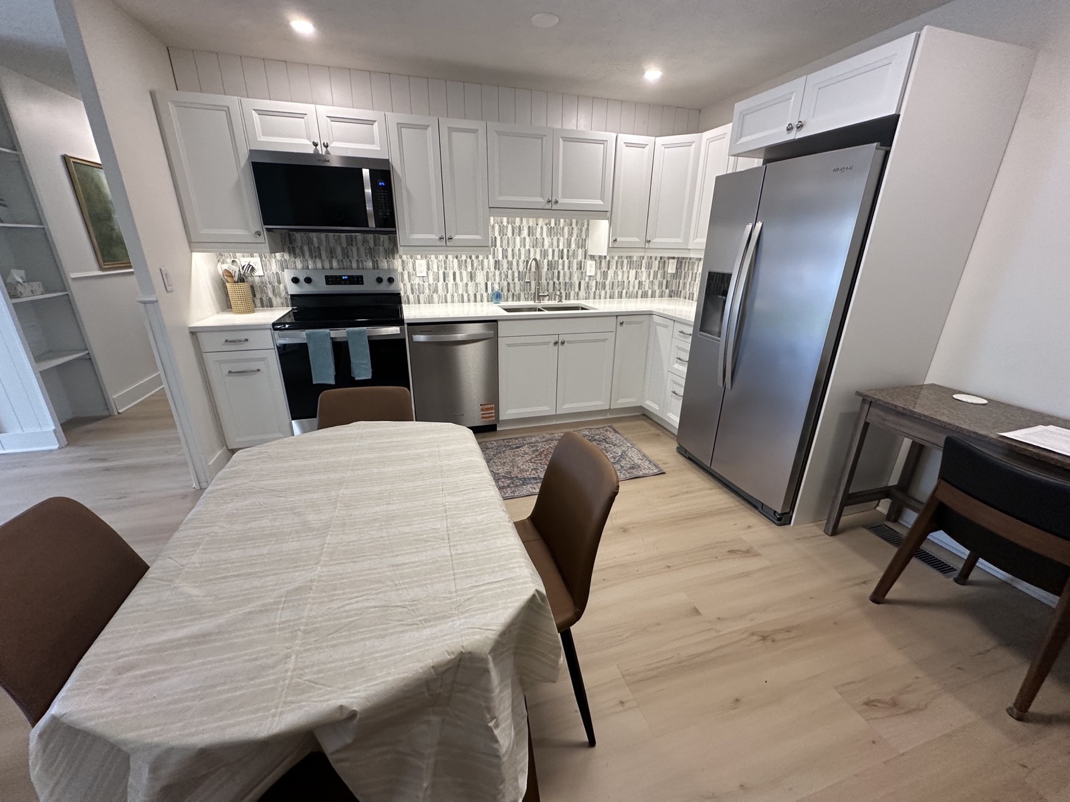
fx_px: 433
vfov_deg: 85.7
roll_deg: -1.5
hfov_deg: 102.1
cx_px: 535
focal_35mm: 14
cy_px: 401
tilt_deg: -19.6
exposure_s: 1/120
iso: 200
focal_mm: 2.22
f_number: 2.2
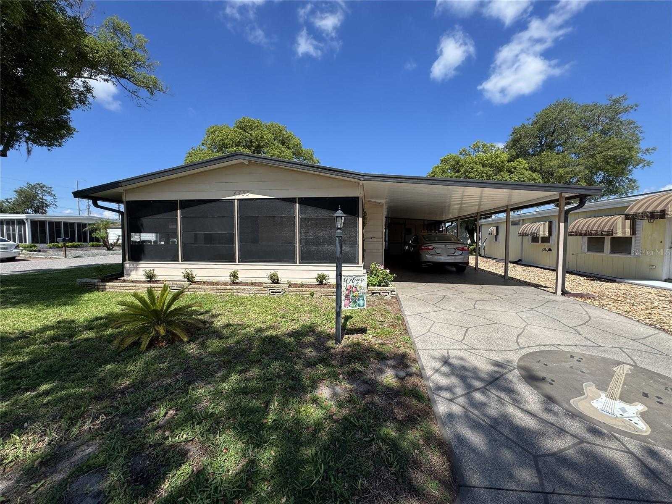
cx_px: 336
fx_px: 272
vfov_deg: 85.7
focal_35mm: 14
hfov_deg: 102.1
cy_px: 252
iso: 50
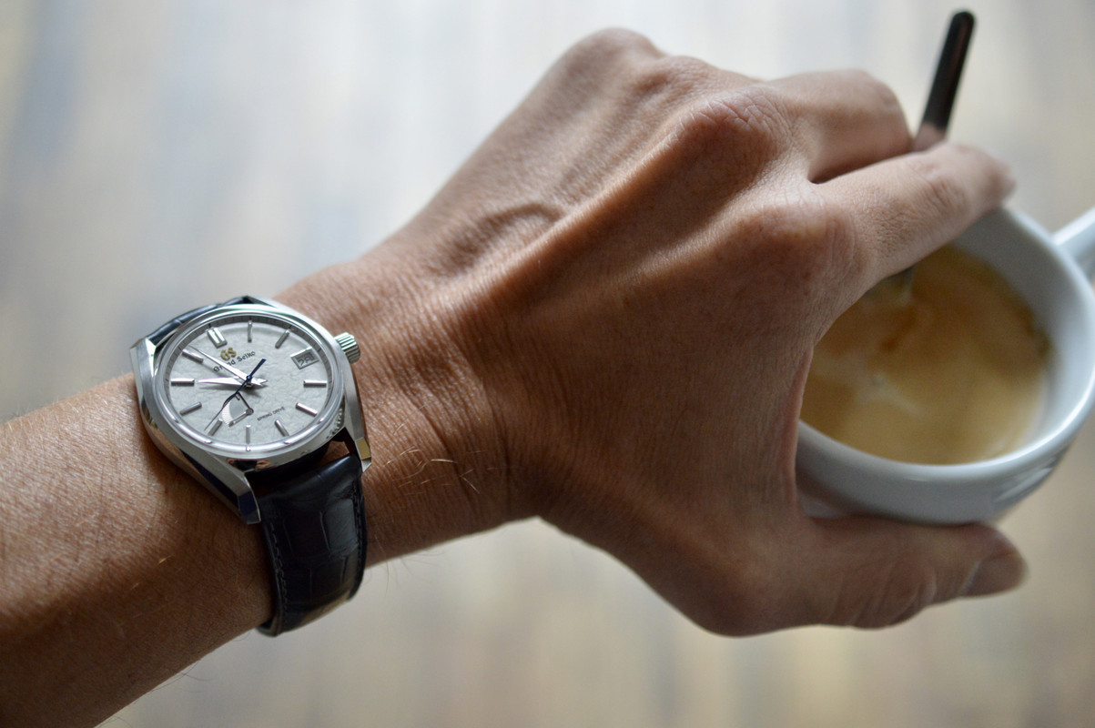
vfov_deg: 22.6
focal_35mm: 60
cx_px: 548
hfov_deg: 33.4
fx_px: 1823
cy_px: 364
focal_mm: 40
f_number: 3
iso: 1400
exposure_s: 1/60
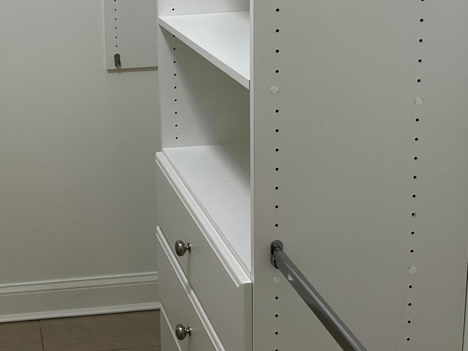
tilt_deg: -10.5
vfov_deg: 25.7
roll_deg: +2.9
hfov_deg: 32.5
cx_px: 14
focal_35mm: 55
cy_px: 34
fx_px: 744
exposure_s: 1/120
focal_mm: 5.7
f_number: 1.5
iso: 125
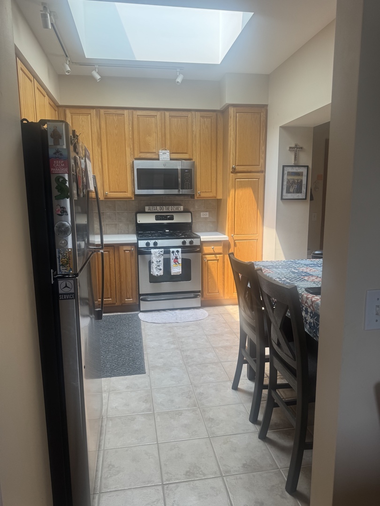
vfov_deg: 71.6
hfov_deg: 56.8
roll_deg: +2.6
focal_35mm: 24
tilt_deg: -9.4
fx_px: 351
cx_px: 190
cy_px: 253
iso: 64
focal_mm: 6.76
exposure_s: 1/157
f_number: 1.78
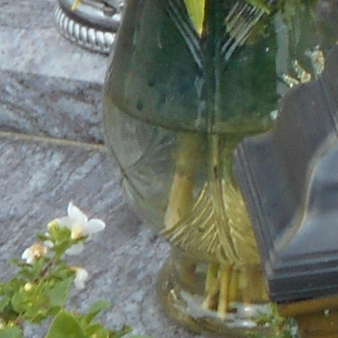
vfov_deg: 3.0
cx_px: 636
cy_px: -447
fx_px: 6352
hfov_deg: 3.0
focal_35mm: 575
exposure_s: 1/160
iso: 80
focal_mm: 13.5
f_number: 5.8
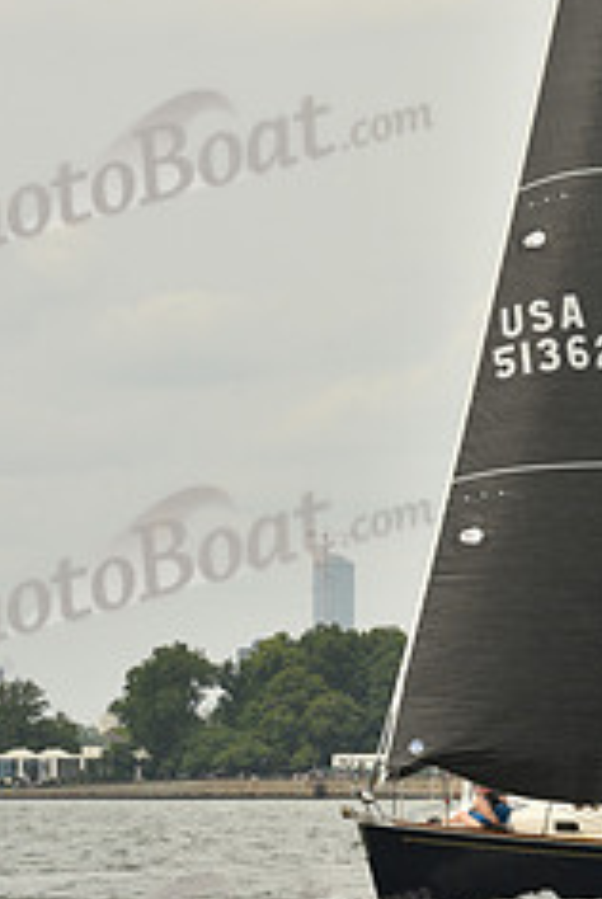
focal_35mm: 233
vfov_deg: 8.8
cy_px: 316
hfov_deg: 5.9
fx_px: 5827
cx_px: 631
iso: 250
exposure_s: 1/640
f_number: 10
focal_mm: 95
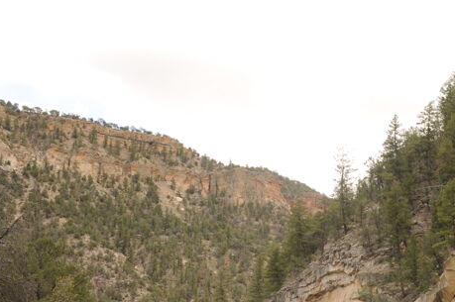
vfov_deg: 22.1
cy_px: 217
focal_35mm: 61
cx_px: 360
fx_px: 770
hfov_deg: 32.1
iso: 200
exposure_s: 1/160
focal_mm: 35
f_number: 8
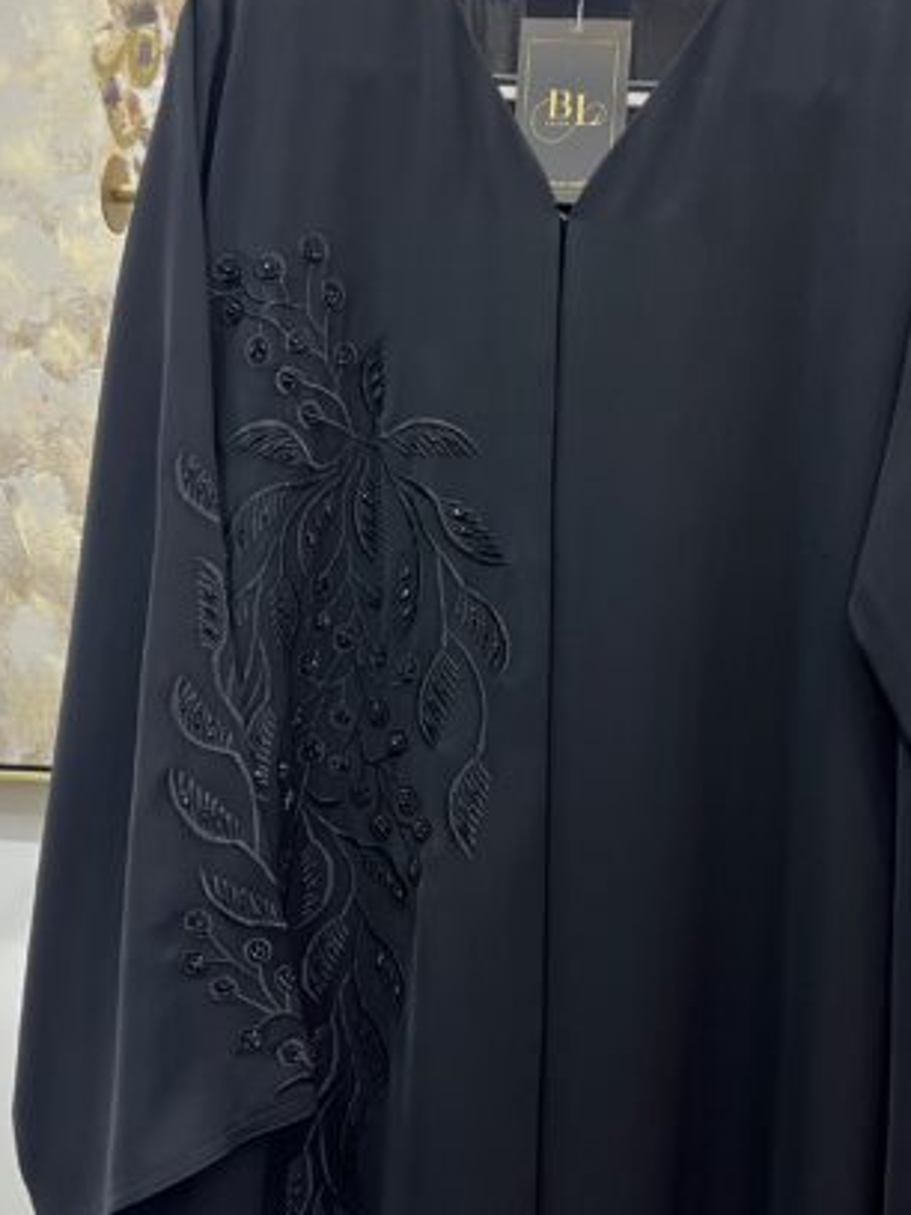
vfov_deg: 53.9
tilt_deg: -5.5
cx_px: 536
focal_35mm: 34
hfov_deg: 41.6
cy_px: 633
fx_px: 1193
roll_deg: -2.9
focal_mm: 5.7
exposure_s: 1/50
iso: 64
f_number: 1.5
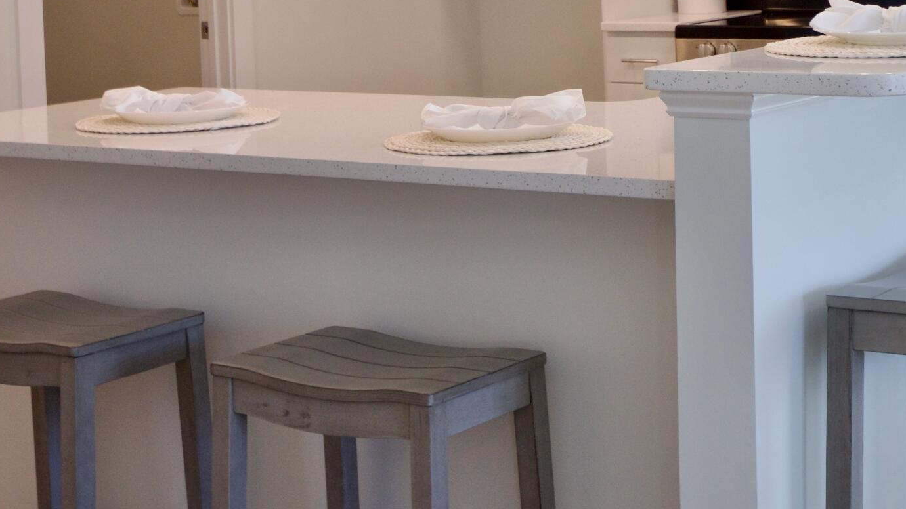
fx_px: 1970
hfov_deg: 25.8
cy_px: -73
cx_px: 601
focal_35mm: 82
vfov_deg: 14.4
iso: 400
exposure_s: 1/80
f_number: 4.5
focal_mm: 24
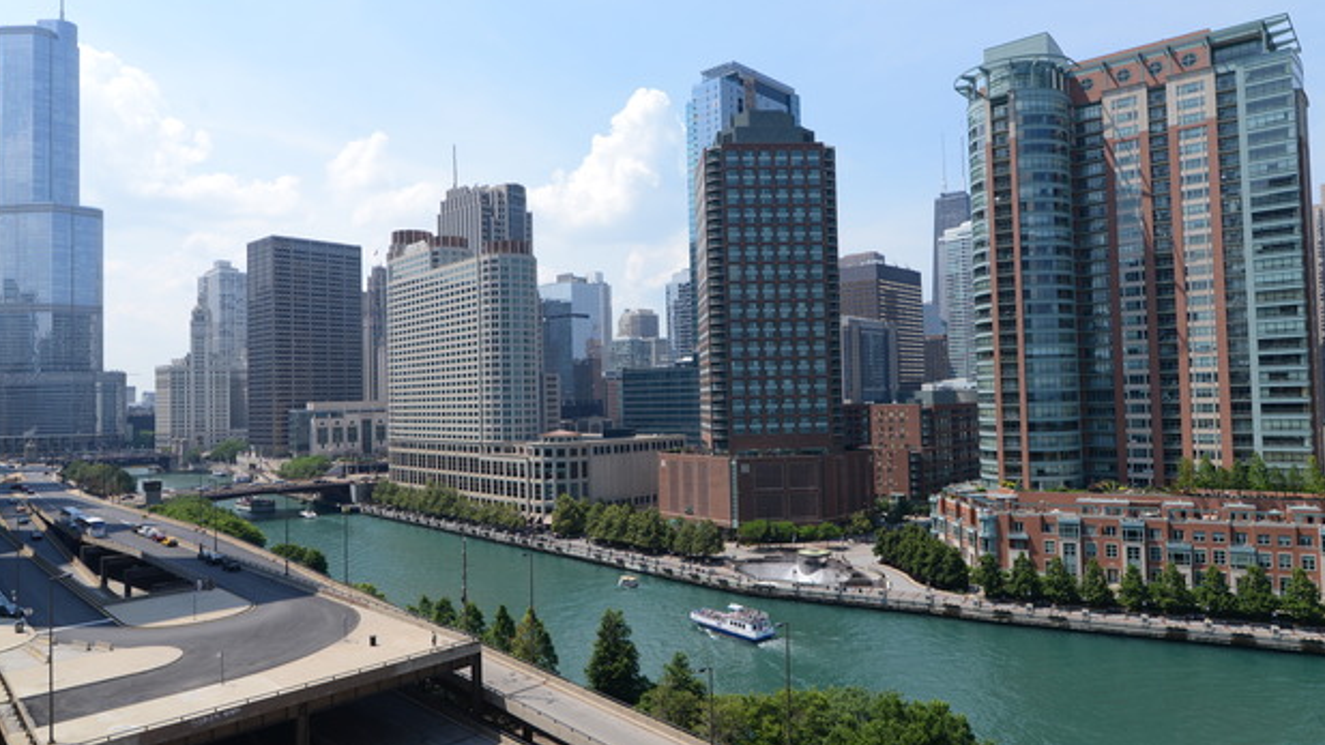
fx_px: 878
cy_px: 360
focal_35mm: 25
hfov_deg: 74.0
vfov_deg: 46.0
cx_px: 681
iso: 400
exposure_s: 1/1000
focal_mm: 23
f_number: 8
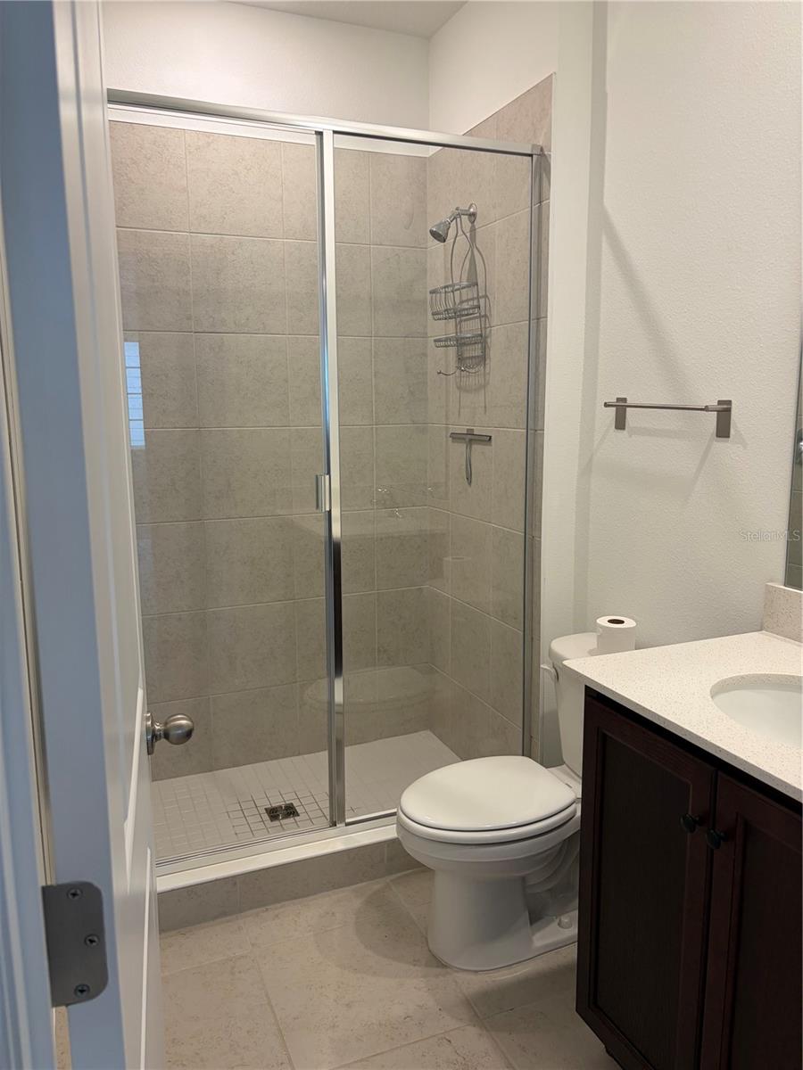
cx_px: 402
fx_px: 804
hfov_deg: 53.1
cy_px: 535
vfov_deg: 67.3
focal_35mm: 26
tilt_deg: -8.1
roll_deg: +0.5
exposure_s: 1/60
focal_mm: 5.96
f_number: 1.6
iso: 80
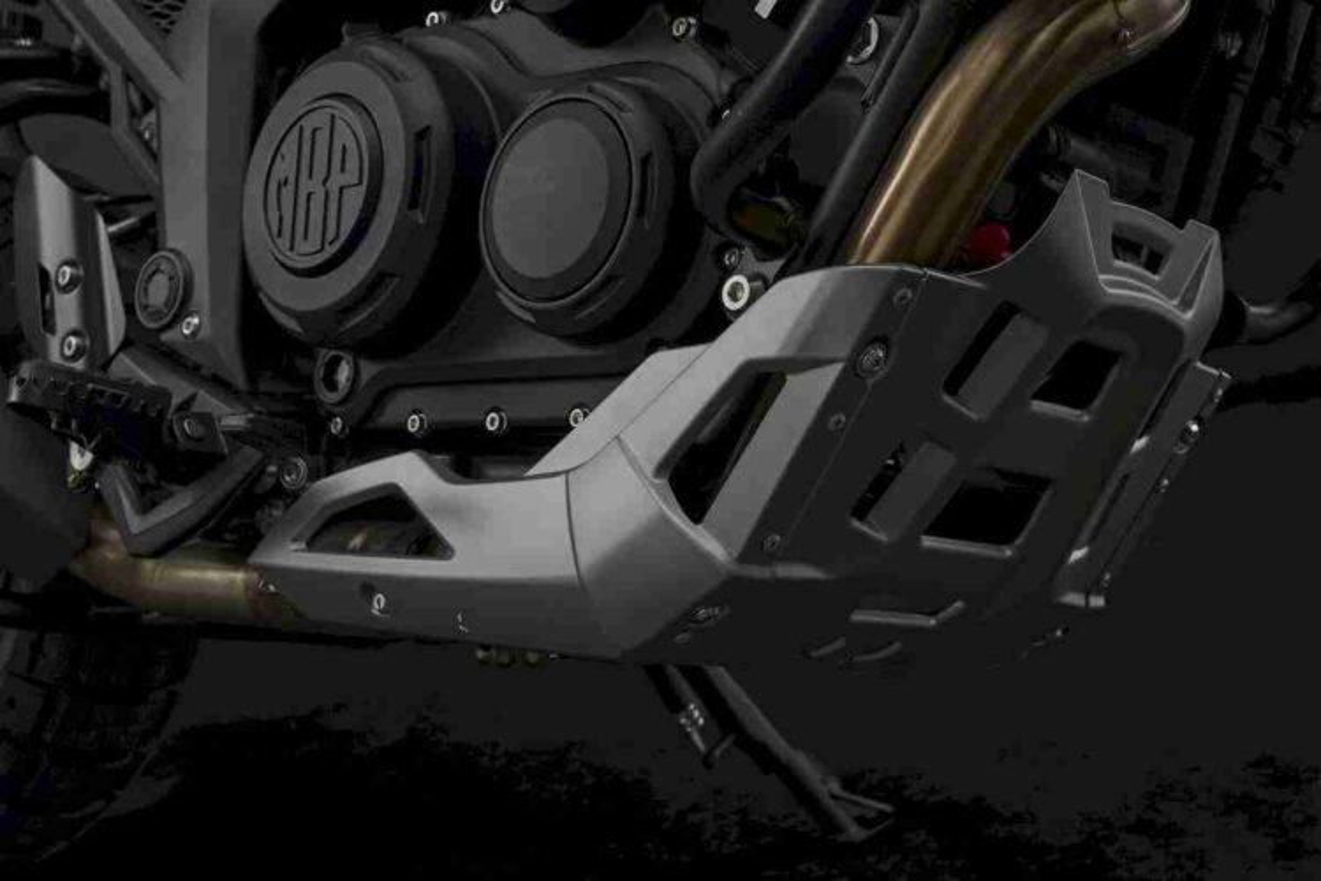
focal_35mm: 50
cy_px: 440
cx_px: 660
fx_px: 1835
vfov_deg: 27.0
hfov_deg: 39.6
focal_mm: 50
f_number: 8
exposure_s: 1/125
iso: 250
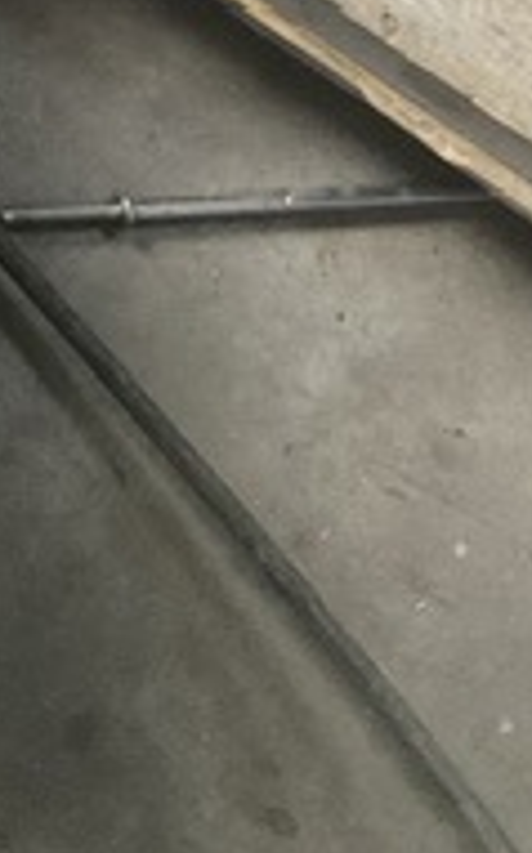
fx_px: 2395
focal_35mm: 103
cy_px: -170
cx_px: -814
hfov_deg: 10.6
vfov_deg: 19.1
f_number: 1.8
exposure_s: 1/55
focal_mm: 3
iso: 320
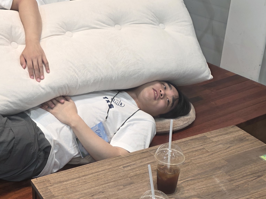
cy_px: 107
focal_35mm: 60
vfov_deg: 24.4
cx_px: 62
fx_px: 461
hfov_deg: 31.5
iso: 64
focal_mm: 6.25
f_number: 1.7
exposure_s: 1/120
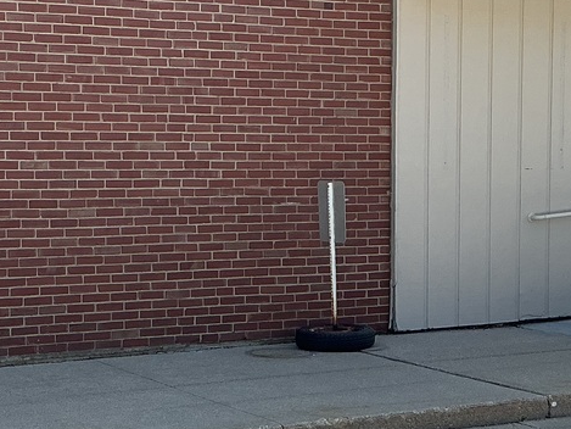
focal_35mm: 86
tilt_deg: -2.3
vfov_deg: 17.2
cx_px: 268
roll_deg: +0.3
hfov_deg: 22.7
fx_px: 1419
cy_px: 234
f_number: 1.8
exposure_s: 1/1490
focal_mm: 3
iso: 25
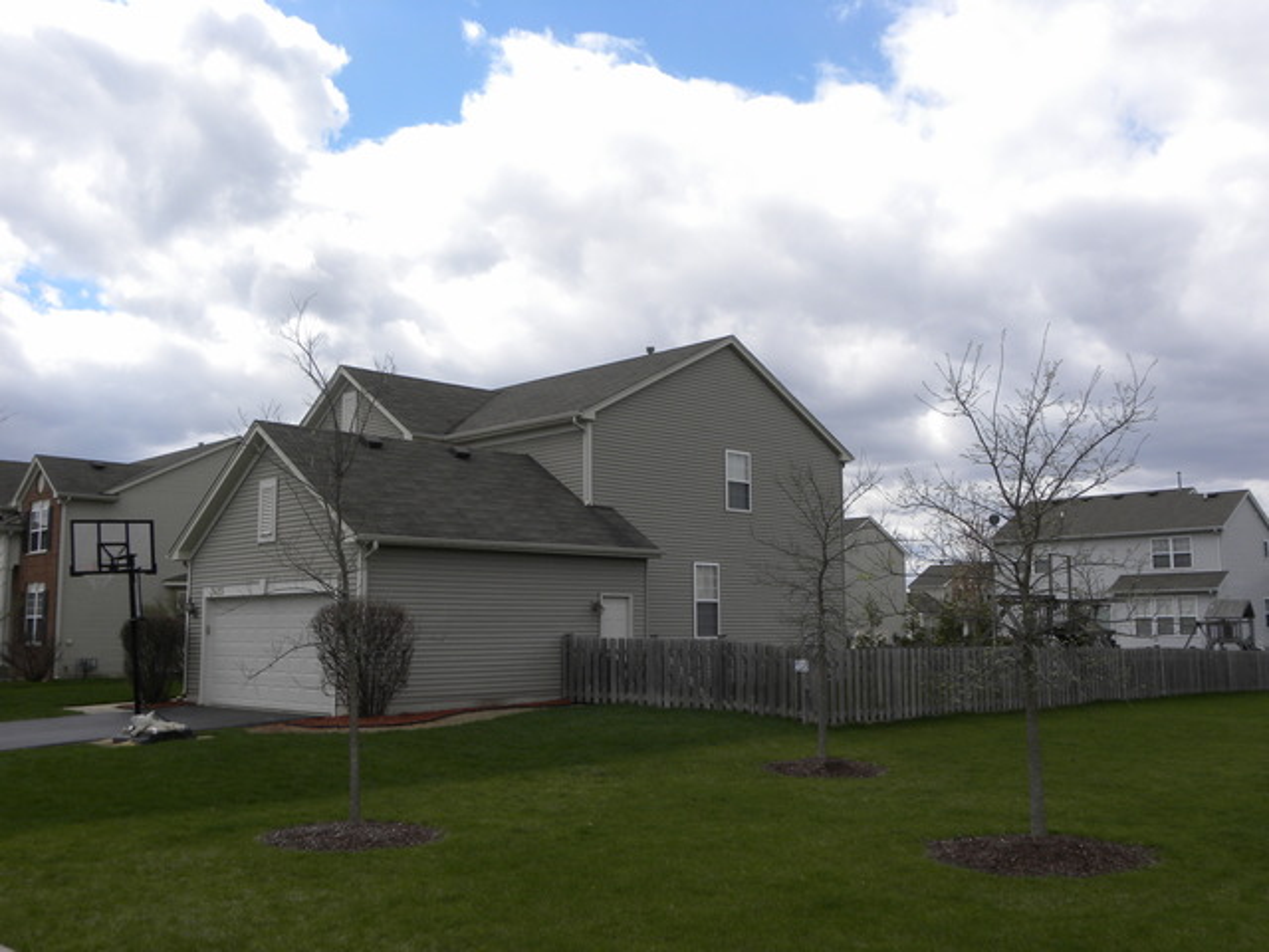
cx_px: 634
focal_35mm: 33
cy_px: 476
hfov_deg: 55.4
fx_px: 1210
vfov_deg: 42.9
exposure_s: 1/340
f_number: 5.6
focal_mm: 5.9
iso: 64
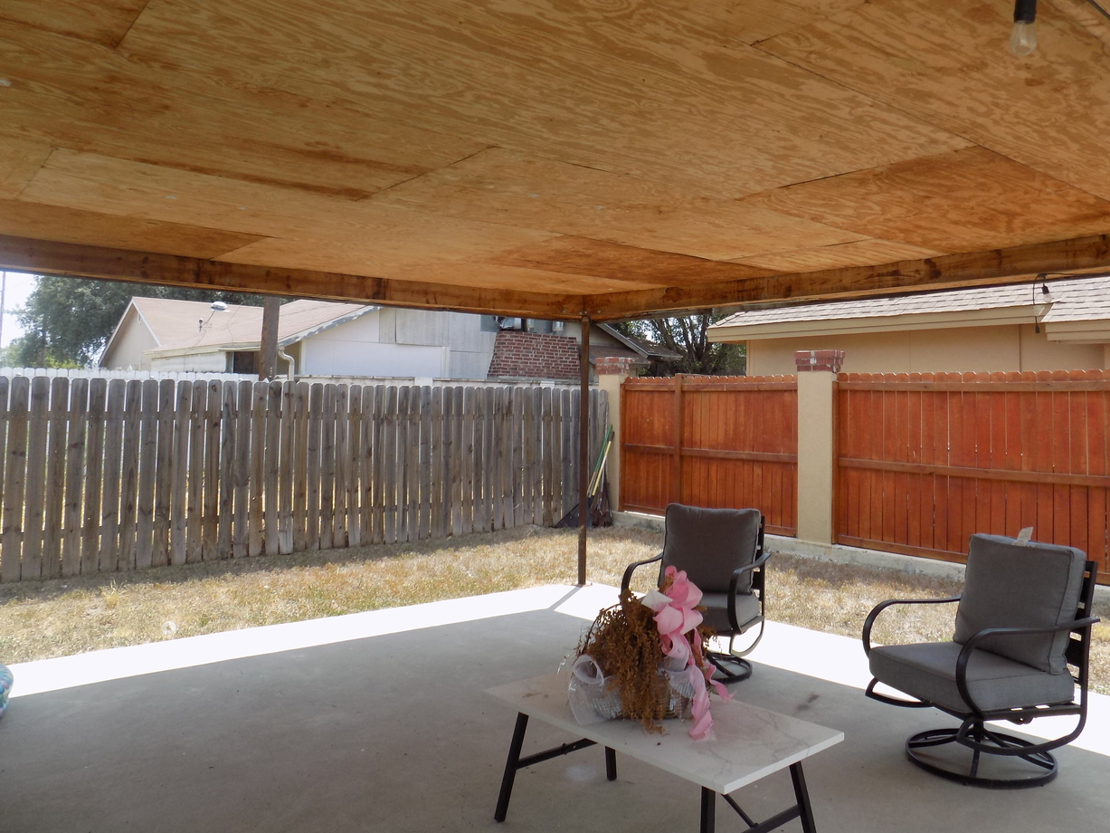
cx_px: 633
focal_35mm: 27
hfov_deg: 65.0
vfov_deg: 51.1
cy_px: 347
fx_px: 866
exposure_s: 1/400
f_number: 3.1
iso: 80
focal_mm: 4
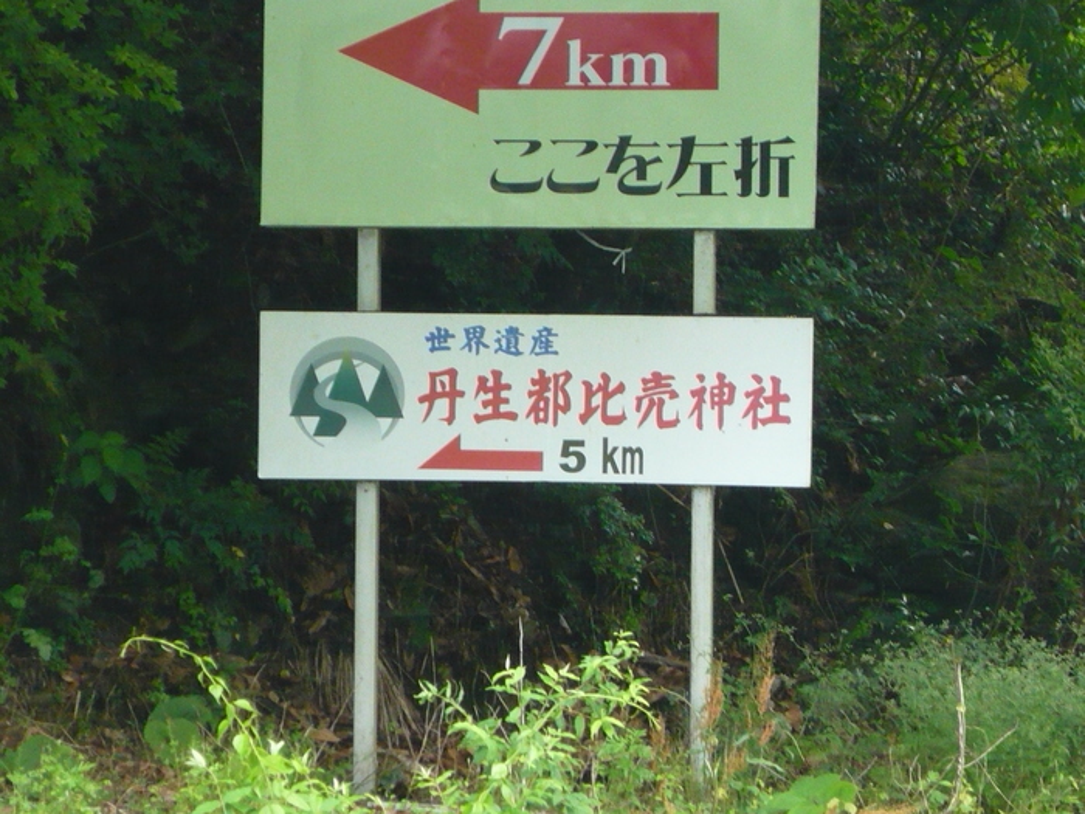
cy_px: 407
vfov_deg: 9.3
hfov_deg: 12.3
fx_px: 5015
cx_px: 542
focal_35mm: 160
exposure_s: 1/125
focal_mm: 16.5
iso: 400
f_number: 5.1
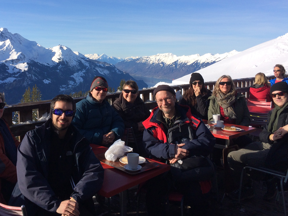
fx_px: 316
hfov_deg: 48.6
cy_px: 76
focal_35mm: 38
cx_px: 111
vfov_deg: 37.4
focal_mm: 4.15
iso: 32
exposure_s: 1/2283
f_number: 2.2
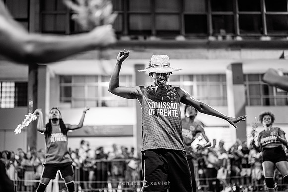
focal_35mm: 50
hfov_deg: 39.6
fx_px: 400
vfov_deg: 27.0
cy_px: 96
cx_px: 144
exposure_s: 1/320
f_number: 1.2
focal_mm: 50
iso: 2000
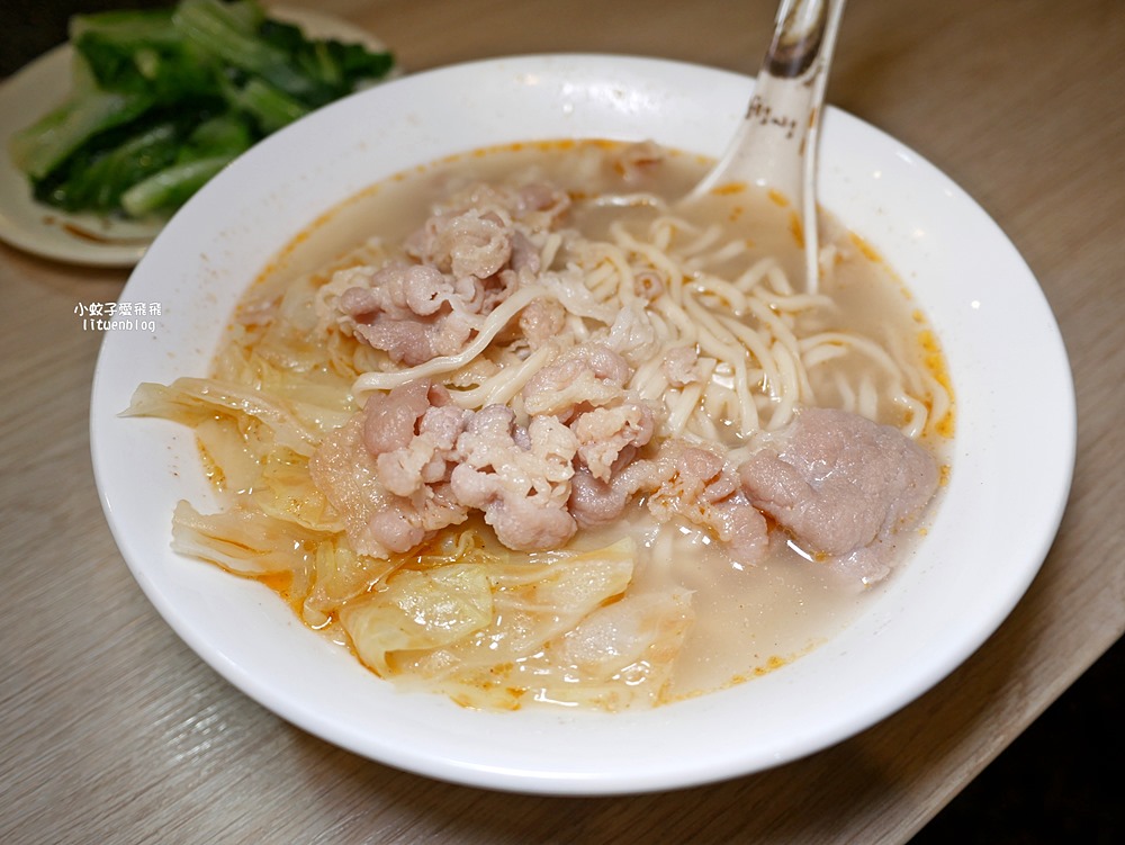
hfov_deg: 63.4
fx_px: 910
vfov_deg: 49.8
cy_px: 422
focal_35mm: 28
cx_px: 562
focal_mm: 14
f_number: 2.5
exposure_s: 1/200
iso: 200
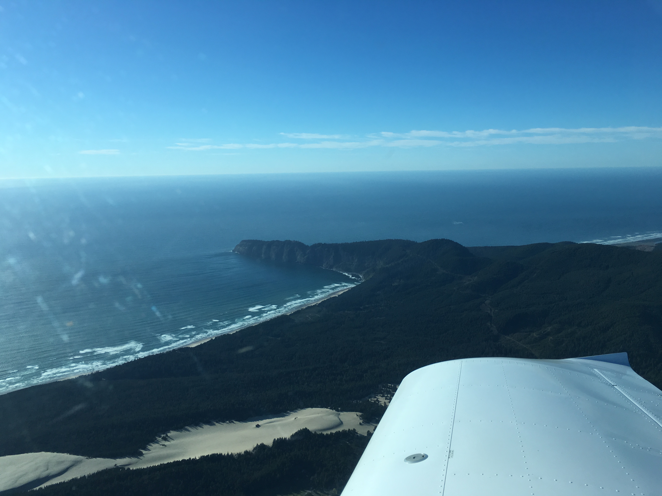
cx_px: 331
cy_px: 248
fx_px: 555
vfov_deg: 48.2
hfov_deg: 61.7
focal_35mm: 29
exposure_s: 1/1876
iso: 25
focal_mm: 4.15
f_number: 2.2
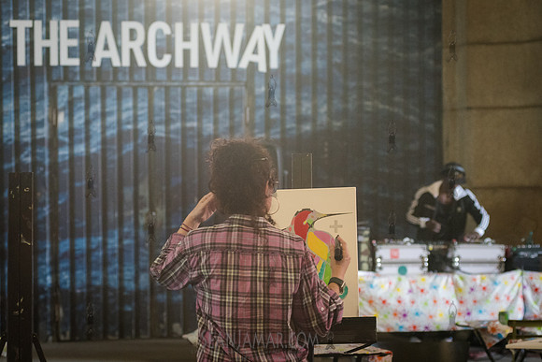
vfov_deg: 14.2
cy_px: 214
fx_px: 1454
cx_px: 266
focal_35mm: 97
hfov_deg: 21.1
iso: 5000
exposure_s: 1/125
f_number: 4
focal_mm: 80
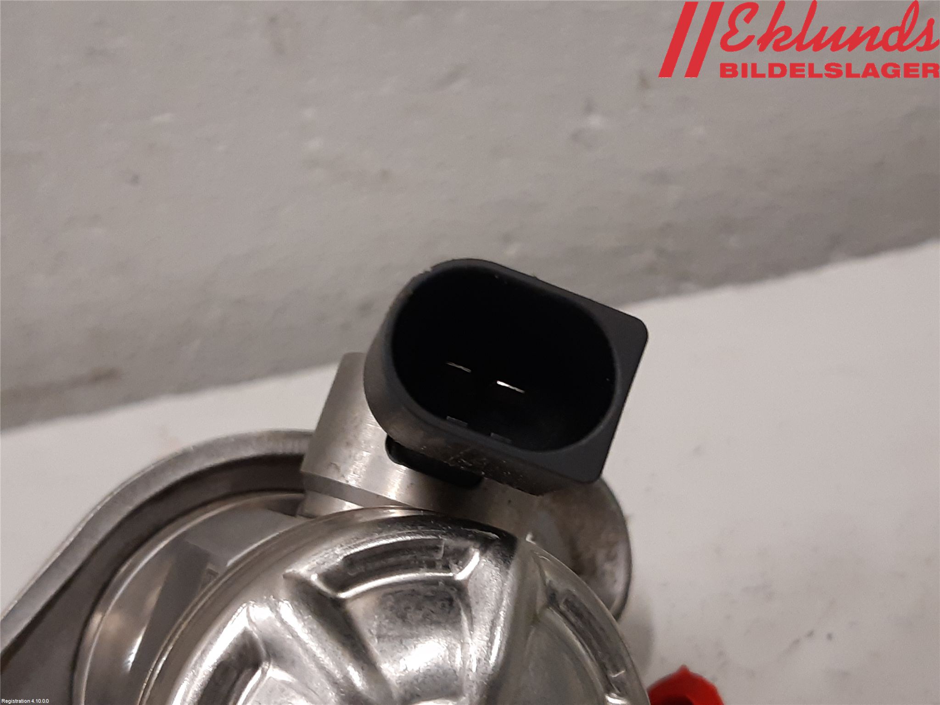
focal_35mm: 26
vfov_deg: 53.1
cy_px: 352
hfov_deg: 67.3
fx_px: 706
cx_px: 470
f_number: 1.7
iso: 160
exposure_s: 1/50
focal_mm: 3.93
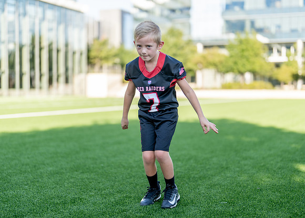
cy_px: 114
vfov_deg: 24.3
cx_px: 155
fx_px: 505
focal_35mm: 58
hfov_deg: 33.6
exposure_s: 1/1600
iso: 100
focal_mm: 50
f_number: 1.2
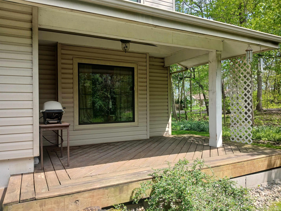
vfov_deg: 53.1
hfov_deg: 67.3
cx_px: 140
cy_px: 106
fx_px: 211
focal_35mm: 26
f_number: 1.8
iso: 20
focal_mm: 3.98
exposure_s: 1/168
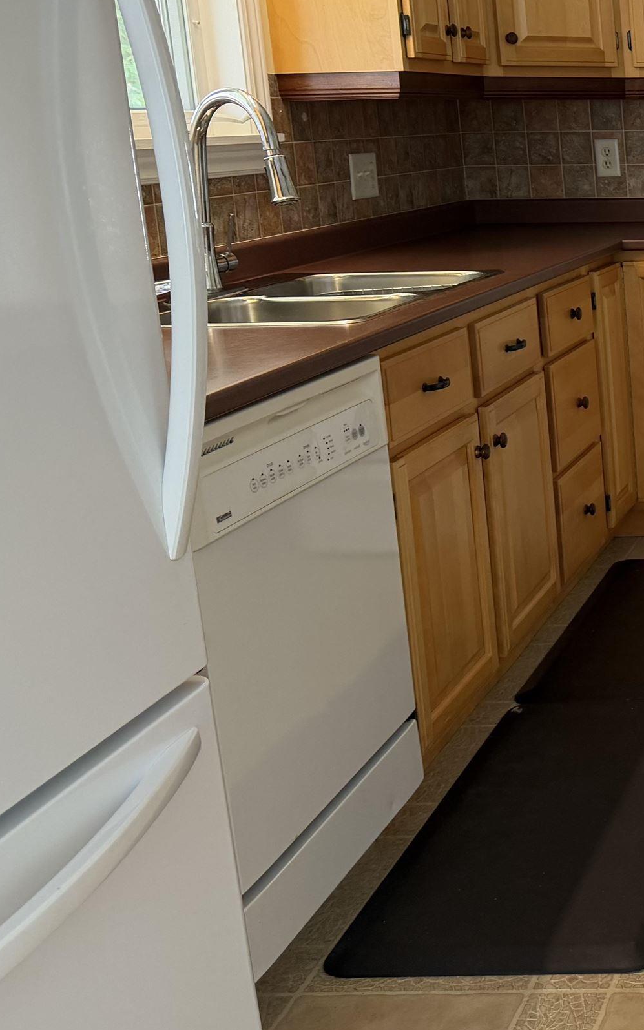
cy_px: 387
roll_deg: +1.1
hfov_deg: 22.1
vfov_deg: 40.8
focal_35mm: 49
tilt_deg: -11.4
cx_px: 945
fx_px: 1376
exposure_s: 1/60
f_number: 1.78
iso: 160
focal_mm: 6.76
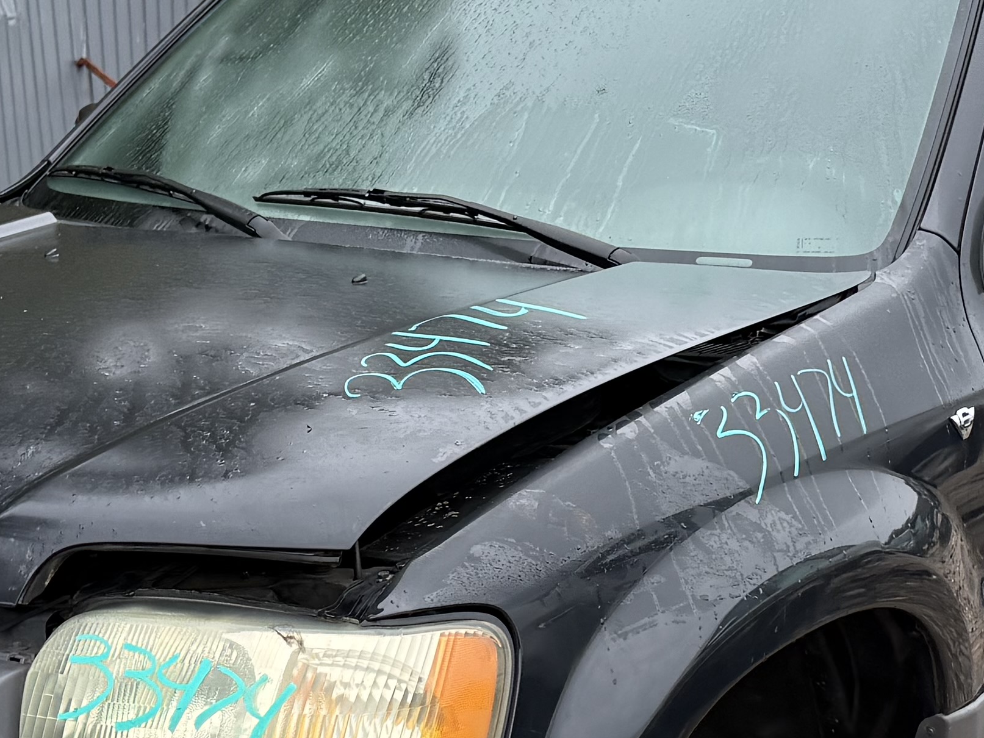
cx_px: 518
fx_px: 2416
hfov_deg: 23.0
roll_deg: +0.2
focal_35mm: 85
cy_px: 443
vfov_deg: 17.4
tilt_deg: -4.0
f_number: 1.78
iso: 100
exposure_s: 1/317
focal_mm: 6.76
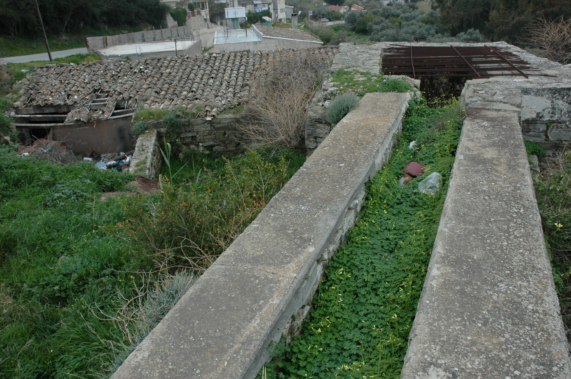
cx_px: 286
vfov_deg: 47.8
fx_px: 428
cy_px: 190
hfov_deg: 67.4
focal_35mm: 27
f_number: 7.1
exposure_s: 1/200
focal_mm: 18
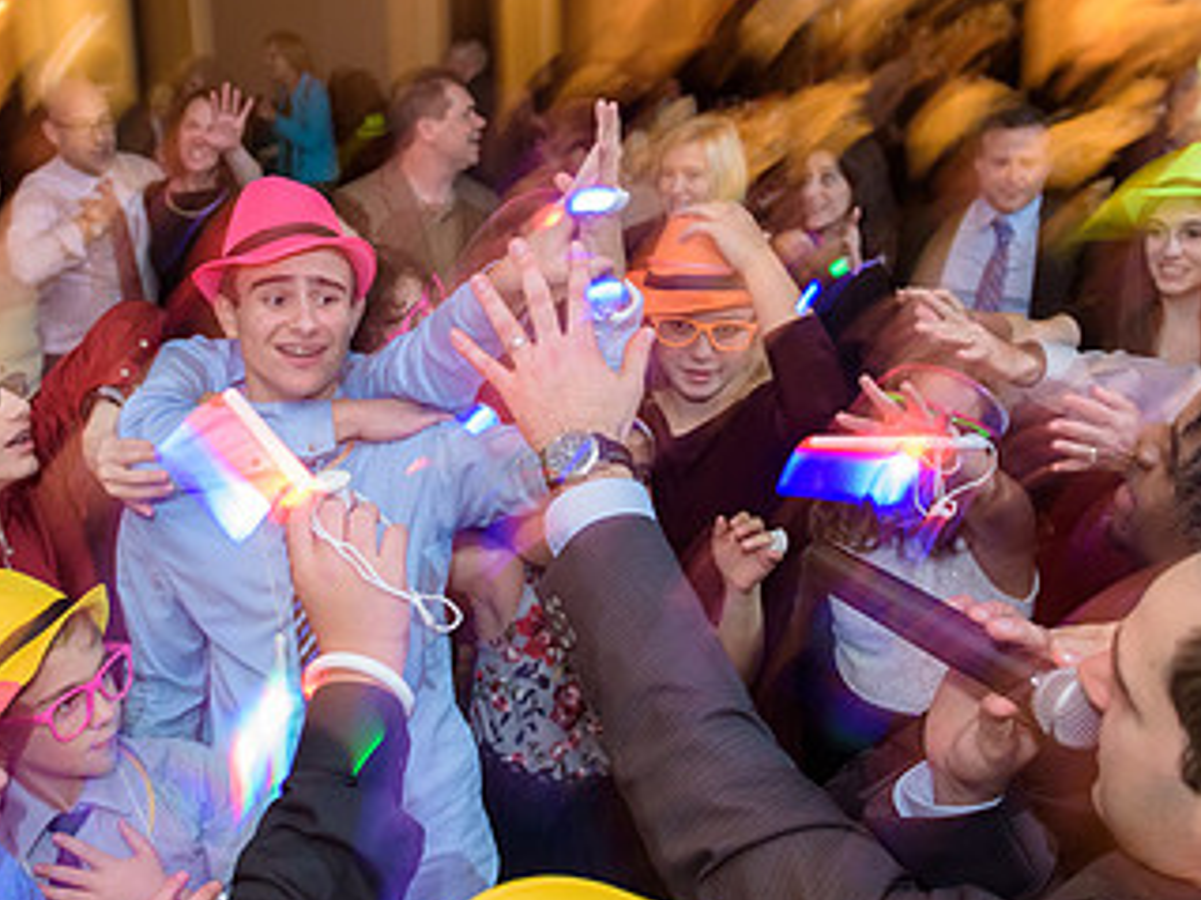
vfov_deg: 34.3
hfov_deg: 44.5
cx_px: 459
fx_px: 1457
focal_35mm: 42
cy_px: 416
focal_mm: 24
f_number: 3.2
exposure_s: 1/15
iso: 1600
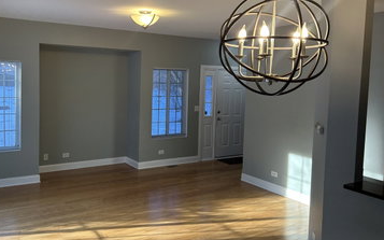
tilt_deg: -3.7
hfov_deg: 57.9
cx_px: 166
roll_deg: -1.5
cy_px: 103
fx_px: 345
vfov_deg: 38.2
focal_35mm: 33
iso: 80
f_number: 1.5
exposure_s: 1/120
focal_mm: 5.7
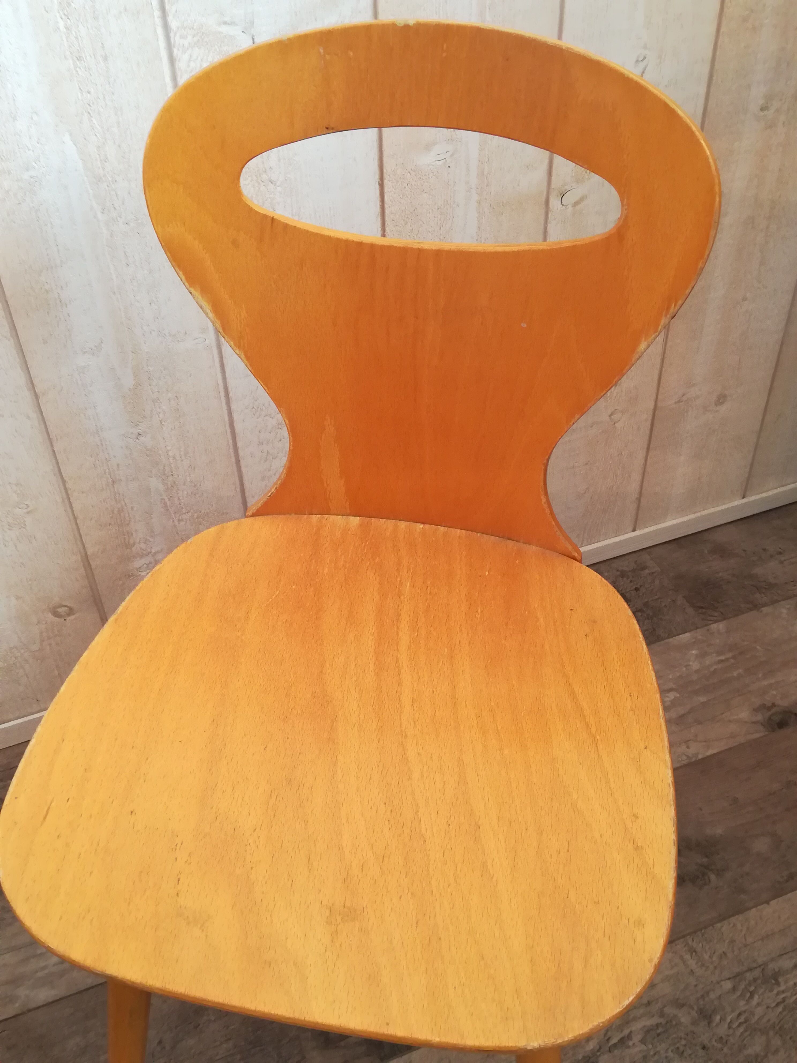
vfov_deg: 55.4
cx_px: 398
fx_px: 1013
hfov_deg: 42.9
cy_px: 532
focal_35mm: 33
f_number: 2.2
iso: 320
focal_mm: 3.83
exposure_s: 1/33.3
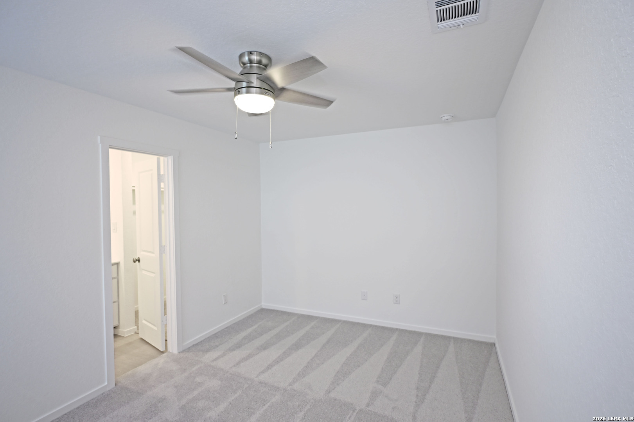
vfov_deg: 67.4
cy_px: 211
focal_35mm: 18
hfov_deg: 90.0
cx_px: 317
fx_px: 317
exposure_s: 1/20
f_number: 3.5
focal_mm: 12
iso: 90
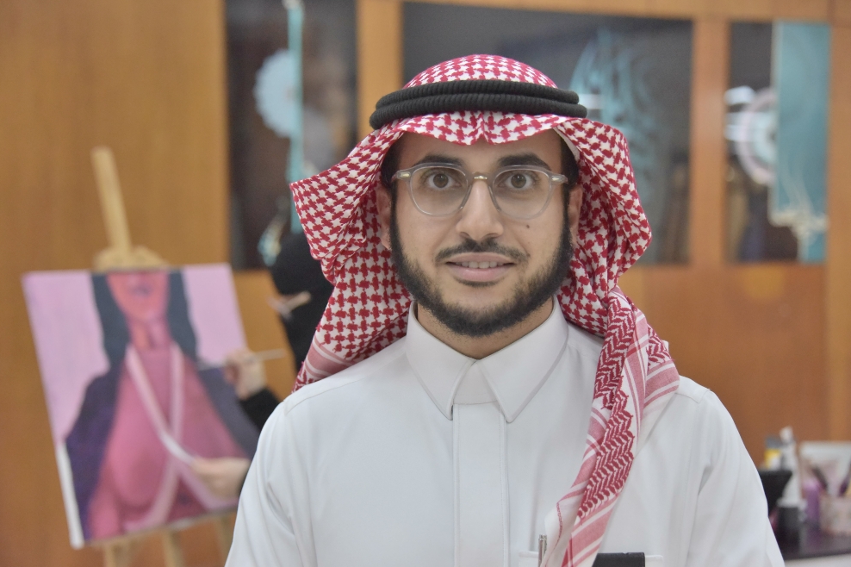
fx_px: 1961
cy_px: 286
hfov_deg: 24.5
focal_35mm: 83
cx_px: 430
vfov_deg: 16.4
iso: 2800
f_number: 5
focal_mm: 82
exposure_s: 1/250
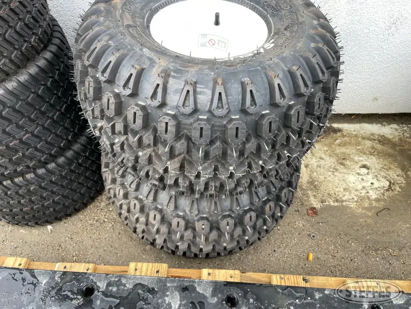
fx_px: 309
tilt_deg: -49.3
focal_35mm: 26
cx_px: 206
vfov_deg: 53.1
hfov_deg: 67.3
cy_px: 154
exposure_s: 1/207
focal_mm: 4.2
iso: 32
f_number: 1.6
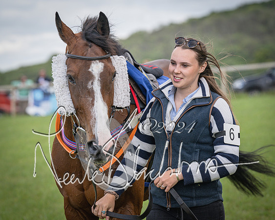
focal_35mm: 187
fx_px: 1519
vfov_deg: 8.3
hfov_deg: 10.3
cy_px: 76
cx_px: 117
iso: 400
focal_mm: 125
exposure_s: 1/1600
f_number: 4
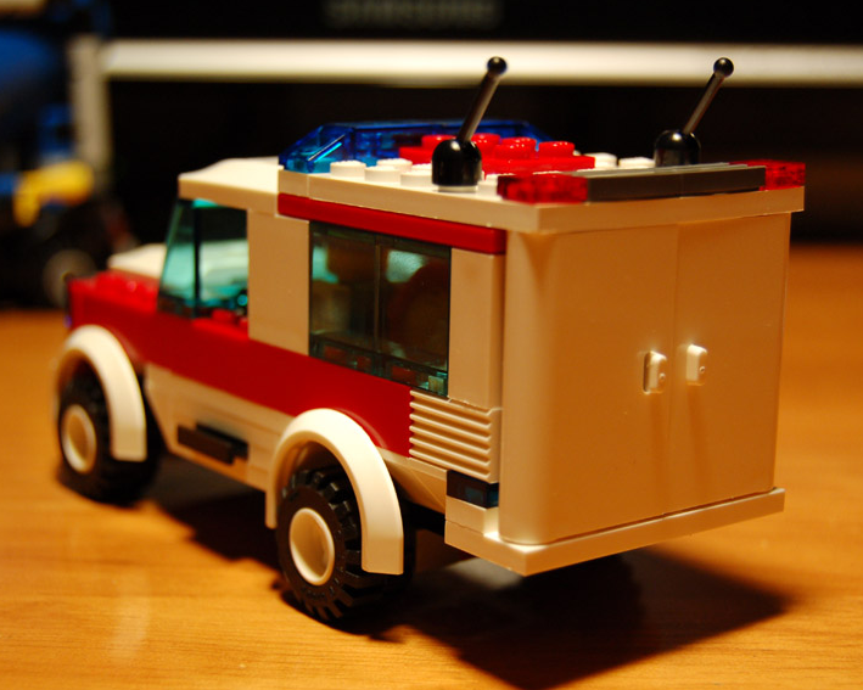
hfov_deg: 27.9
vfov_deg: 22.5
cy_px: 361
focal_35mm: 68
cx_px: 416
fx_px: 1737
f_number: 5
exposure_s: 1/40
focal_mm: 38
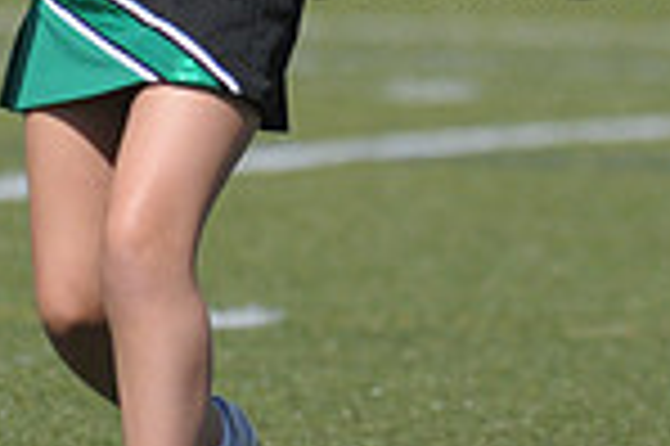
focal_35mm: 1575
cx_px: 382
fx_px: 29280
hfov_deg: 1.3
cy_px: -200
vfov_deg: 0.9
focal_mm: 270
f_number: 4
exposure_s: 1/6400
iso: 640
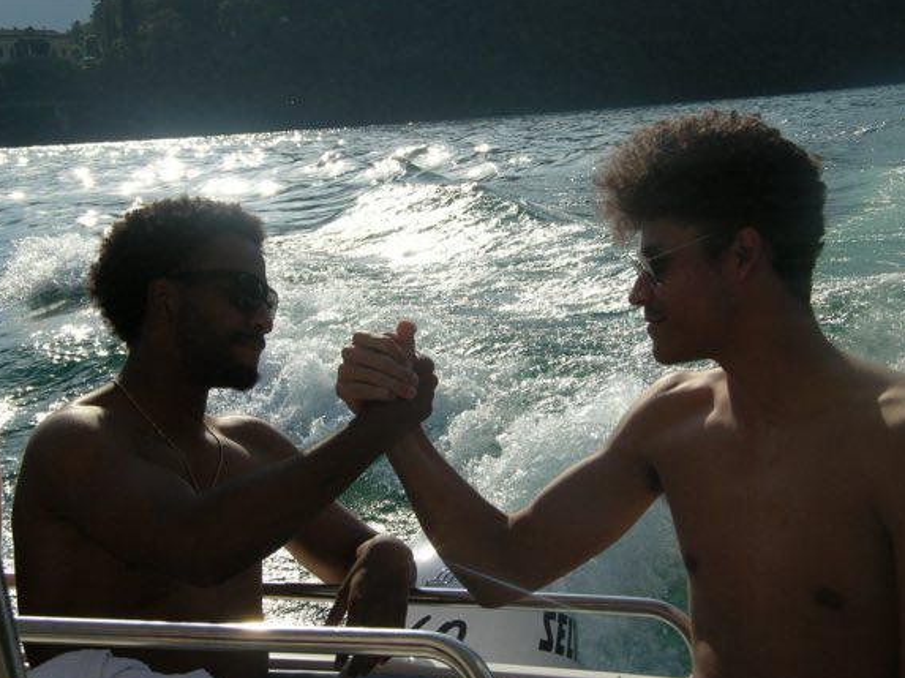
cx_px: 437
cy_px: 348
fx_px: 1751
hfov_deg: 29.0
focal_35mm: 67
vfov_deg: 21.9
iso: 50
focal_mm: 10.6
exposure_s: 1/1147
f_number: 4.5
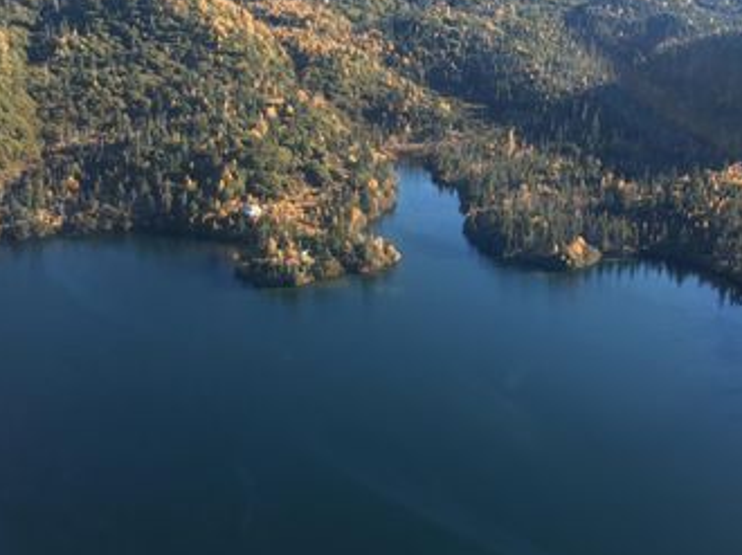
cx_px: 409
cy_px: 206
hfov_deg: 42.9
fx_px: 942
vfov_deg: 32.7
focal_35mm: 44
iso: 25
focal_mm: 4.15
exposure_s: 1/274
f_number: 2.2
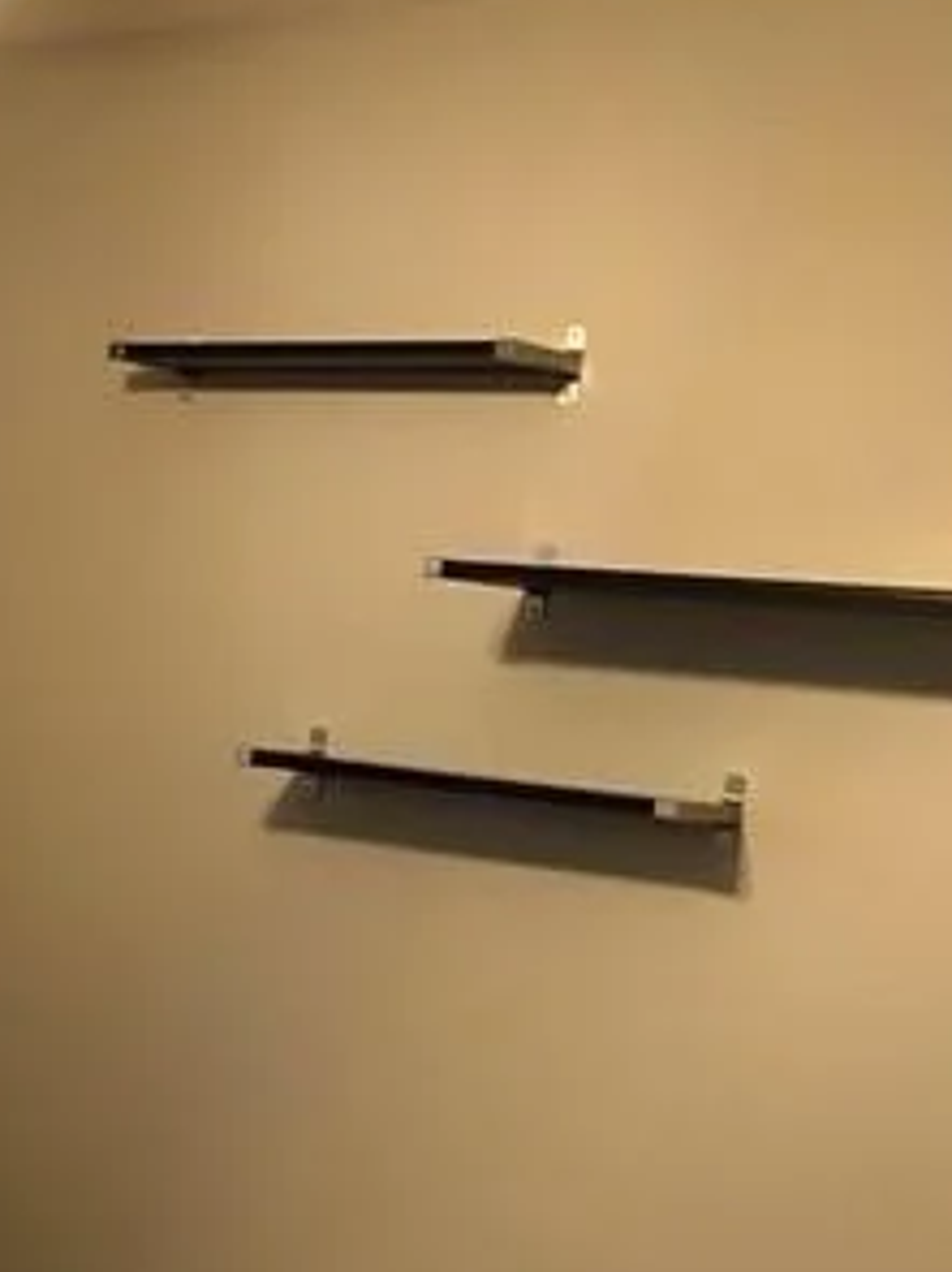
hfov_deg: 19.1
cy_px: 1181
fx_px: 2679
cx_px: -172
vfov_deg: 25.7
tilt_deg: -12.2
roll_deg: -5.1
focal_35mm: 73
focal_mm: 3.99
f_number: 1.8
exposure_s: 1/6
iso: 80
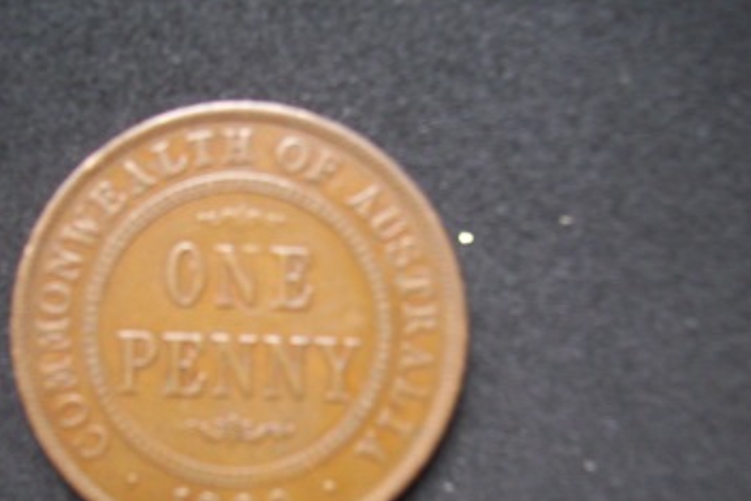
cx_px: 303
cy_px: 335
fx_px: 939
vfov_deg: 29.7
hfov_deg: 43.4
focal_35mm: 45
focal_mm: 5.7
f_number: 2.9
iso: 160
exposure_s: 1/8
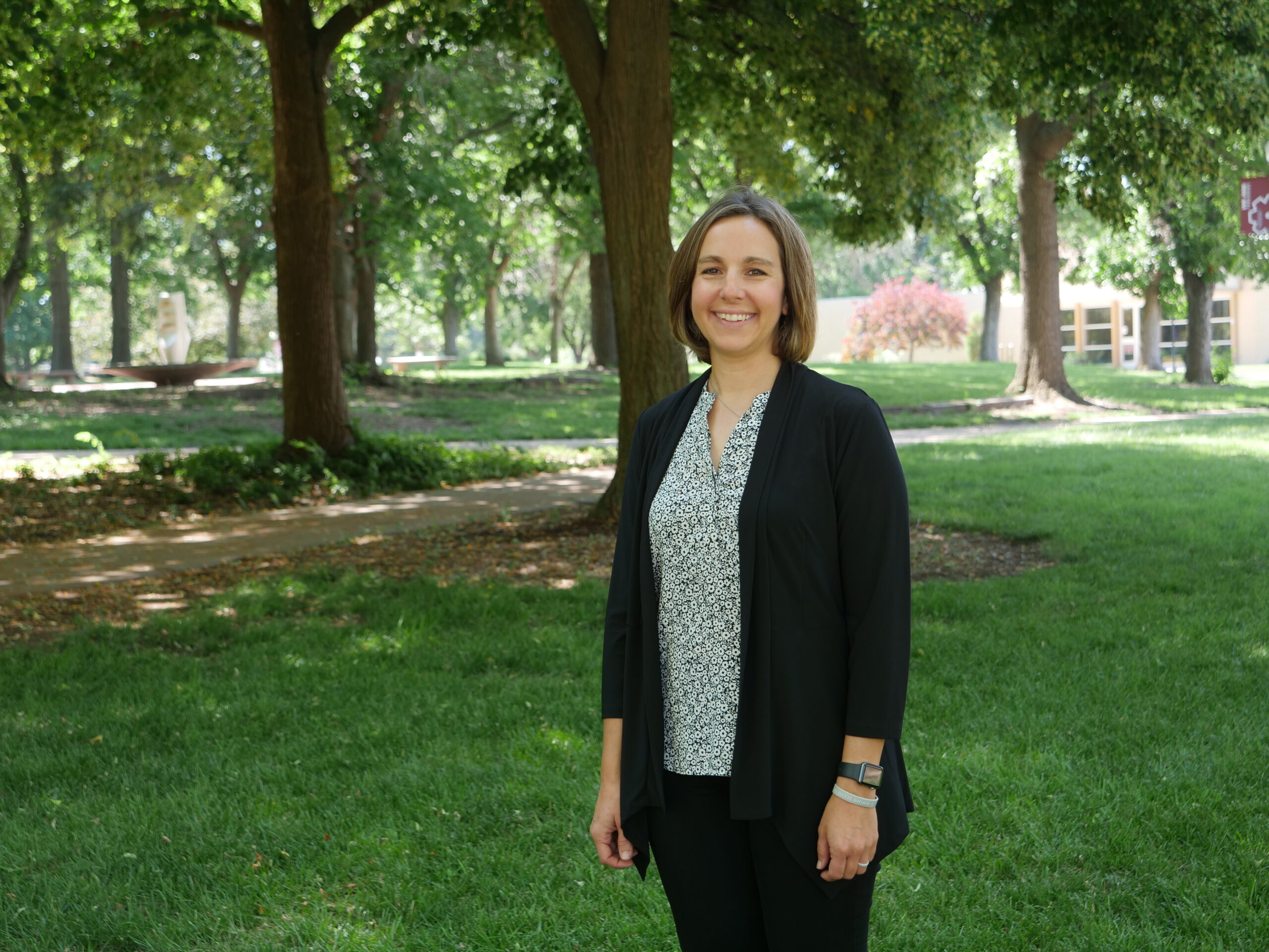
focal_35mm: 58
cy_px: 476
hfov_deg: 33.2
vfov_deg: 25.2
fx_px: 2126
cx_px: 634
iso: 200
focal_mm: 29
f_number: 3.7
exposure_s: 1/100
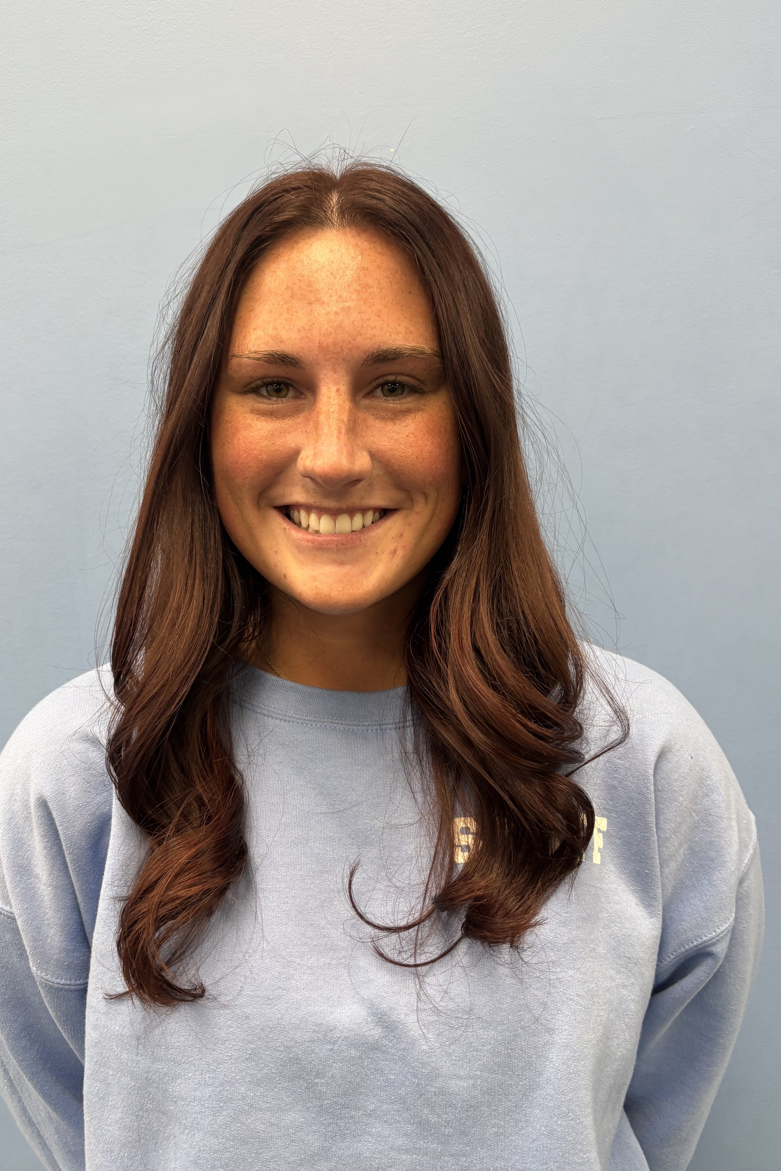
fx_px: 911
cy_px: 567
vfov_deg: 65.5
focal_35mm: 28
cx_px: 348
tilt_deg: -5.0
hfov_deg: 46.3
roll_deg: +0.4
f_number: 1.6
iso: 125
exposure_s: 1/60
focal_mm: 5.96
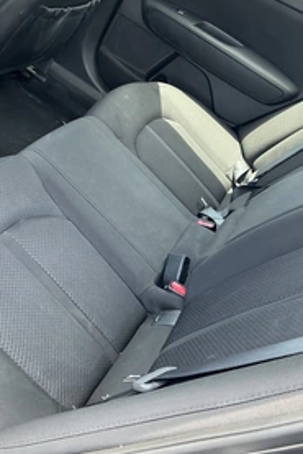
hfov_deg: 31.9
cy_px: 244
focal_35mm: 42
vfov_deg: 46.3
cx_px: 157
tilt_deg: -35.1
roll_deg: -32.8
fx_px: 530
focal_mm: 3
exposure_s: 1/107
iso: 64
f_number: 1.8
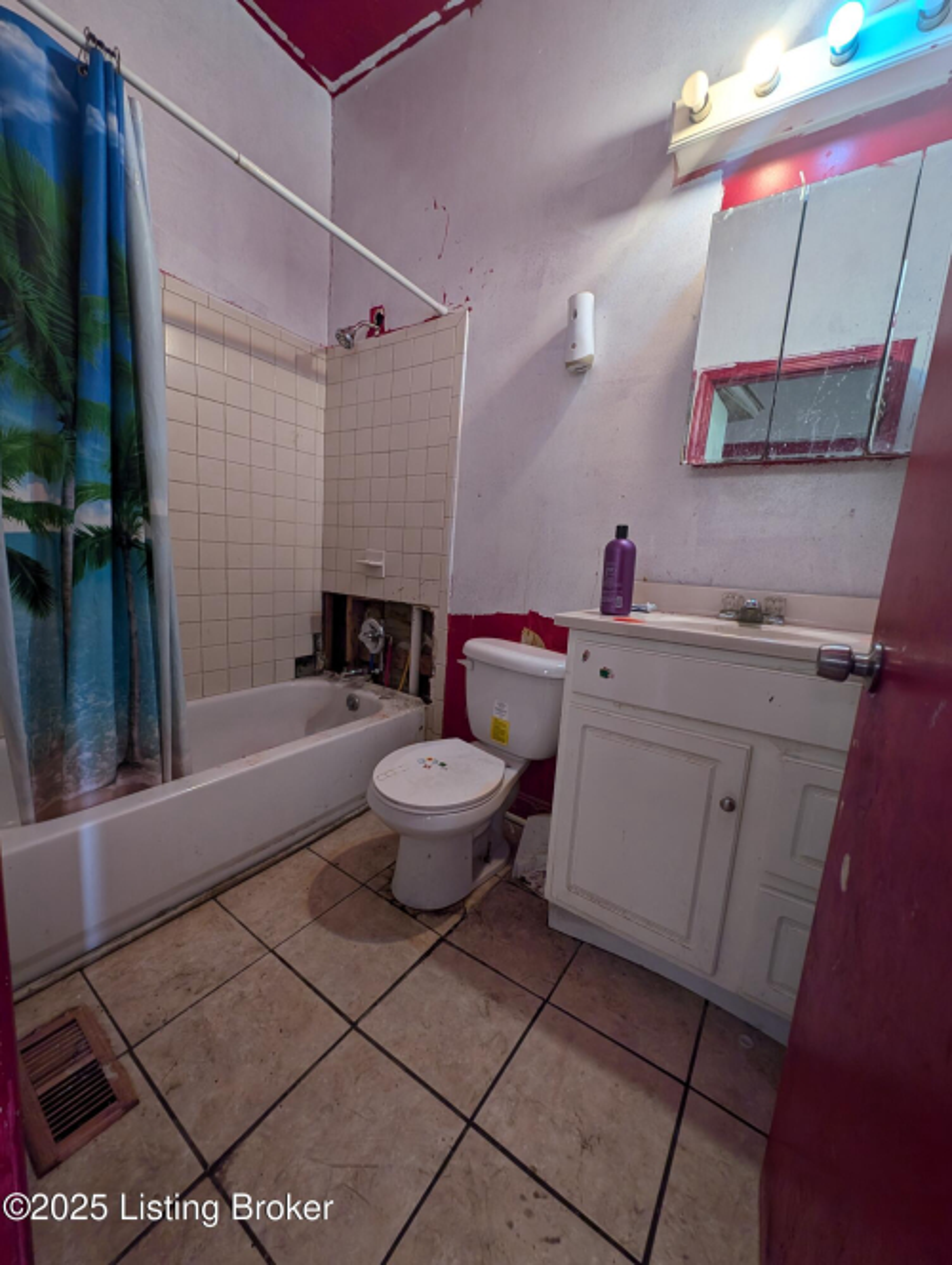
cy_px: 632
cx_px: 476
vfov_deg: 110.5
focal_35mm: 12
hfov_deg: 94.6
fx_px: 439
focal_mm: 2.23
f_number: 1.95
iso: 137
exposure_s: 1/24
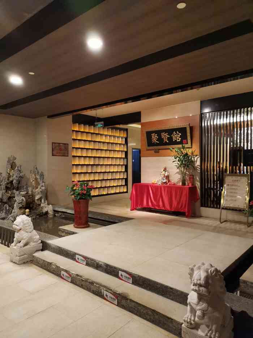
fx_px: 253
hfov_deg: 53.1
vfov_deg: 67.3
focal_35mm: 26
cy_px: 169
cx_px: 126
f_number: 1.8
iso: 500
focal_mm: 5.5
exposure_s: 1/22.5
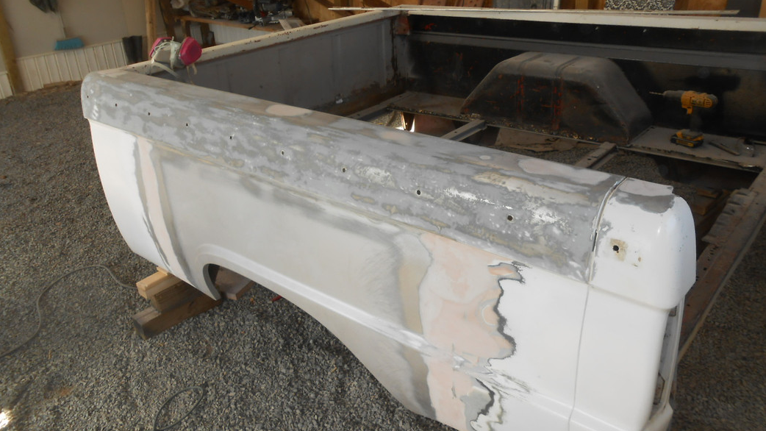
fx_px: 589
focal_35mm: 29
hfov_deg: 66.1
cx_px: 385
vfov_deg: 40.2
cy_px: 204
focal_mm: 4.6
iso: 80
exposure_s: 1/50
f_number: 3.5
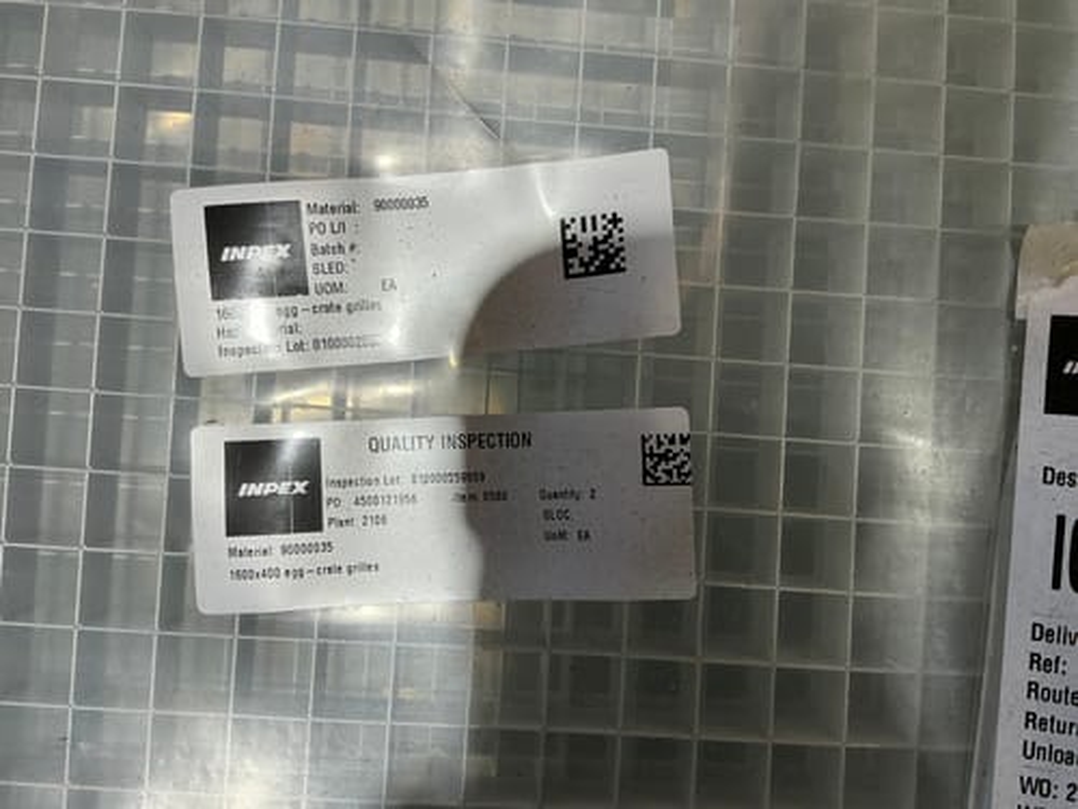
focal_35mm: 28
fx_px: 872
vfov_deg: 49.7
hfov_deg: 63.4
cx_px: 539
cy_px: 404
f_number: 1.8
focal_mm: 3
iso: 40
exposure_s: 1/100
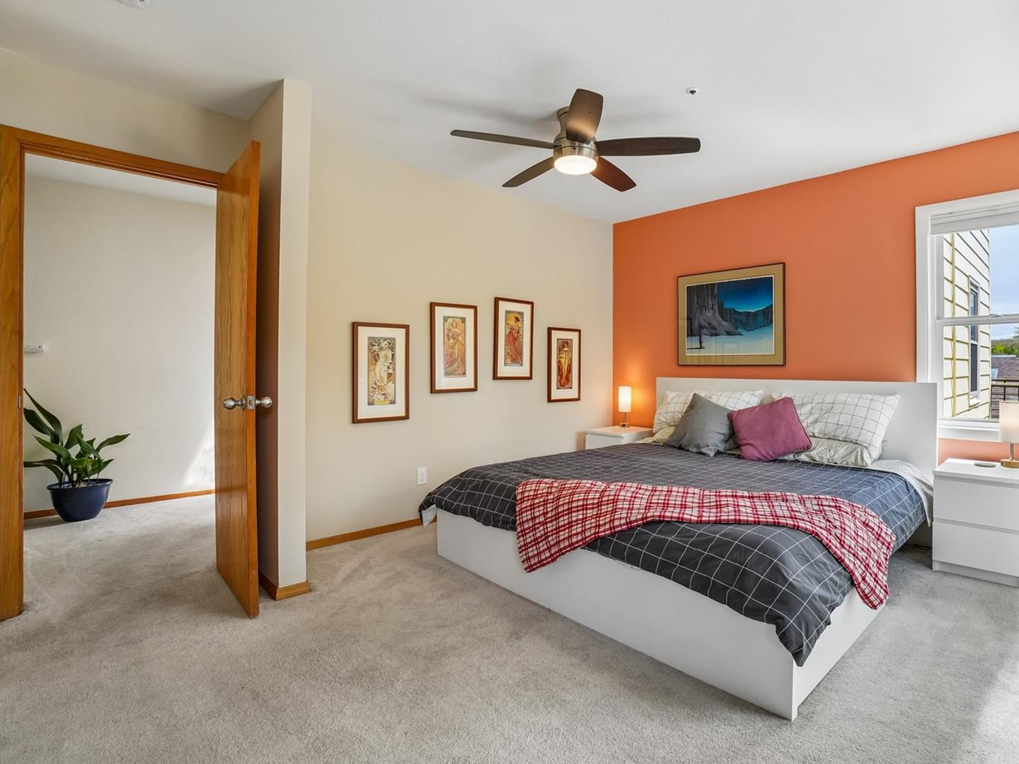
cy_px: 374
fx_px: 500
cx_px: 599
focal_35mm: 17
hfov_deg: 90.1
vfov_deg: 74.7
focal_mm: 10
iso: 400
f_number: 8
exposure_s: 1/100
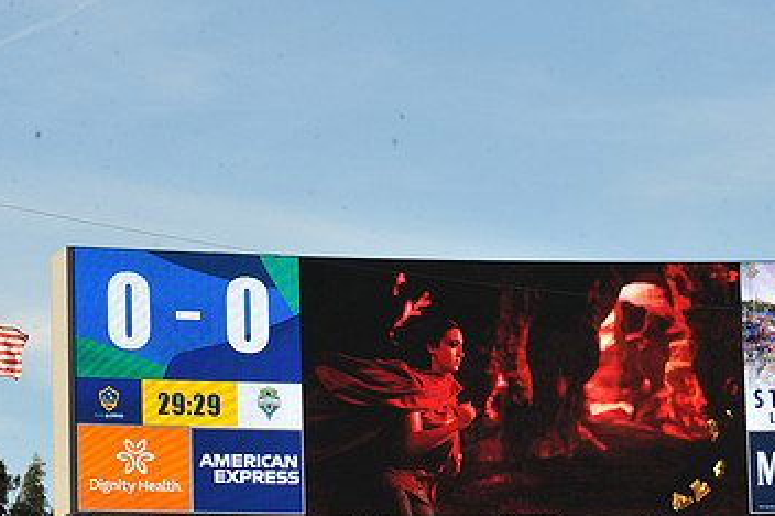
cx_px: 449
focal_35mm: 173
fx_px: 3721
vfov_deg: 7.9
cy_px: 423
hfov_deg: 11.9
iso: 1600
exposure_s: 1/800
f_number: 14
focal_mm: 105
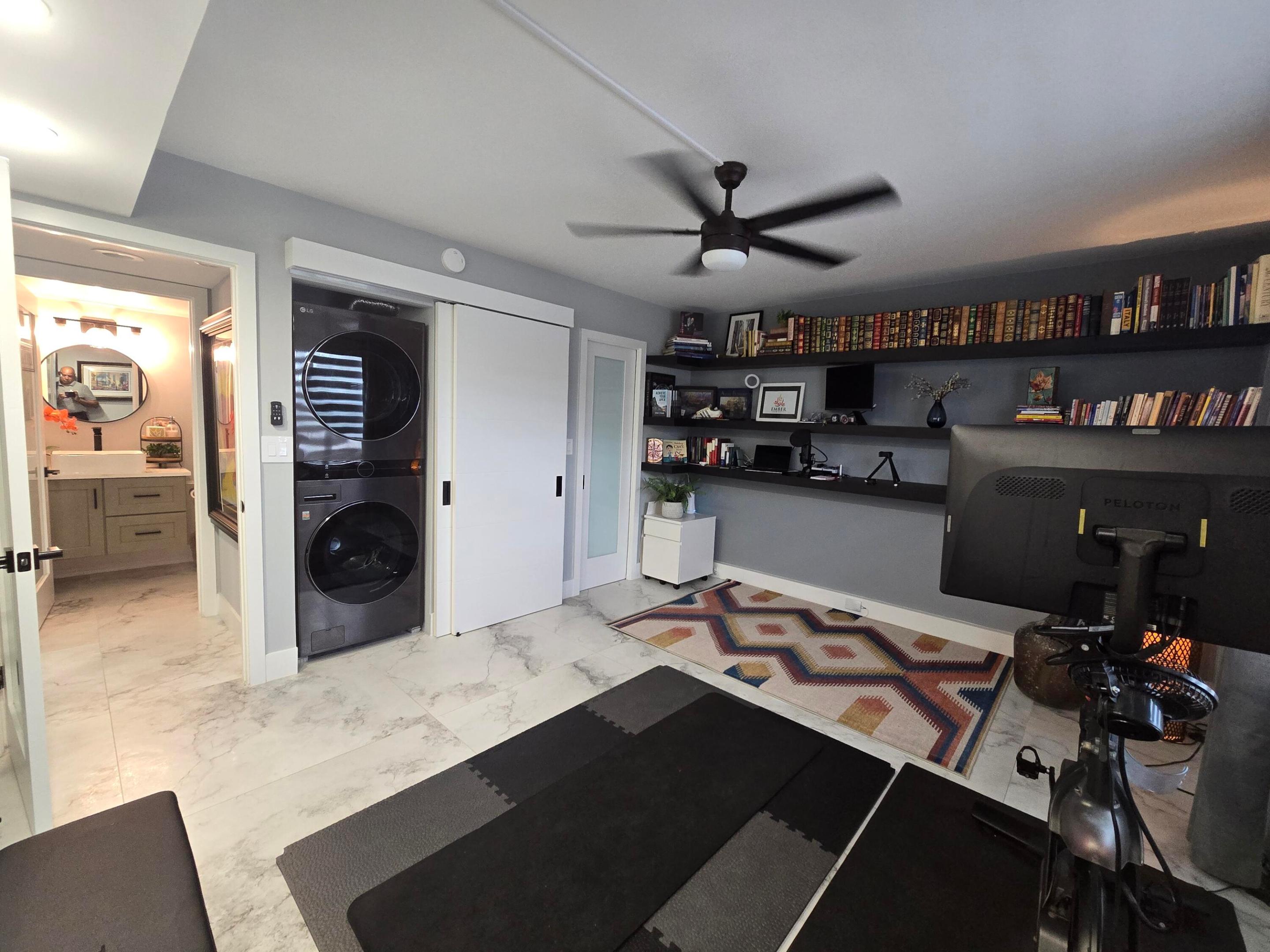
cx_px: 635
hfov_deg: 106.2
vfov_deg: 89.9
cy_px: 476
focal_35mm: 13
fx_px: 477
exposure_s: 1/60
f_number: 2.2
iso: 400
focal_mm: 2.2
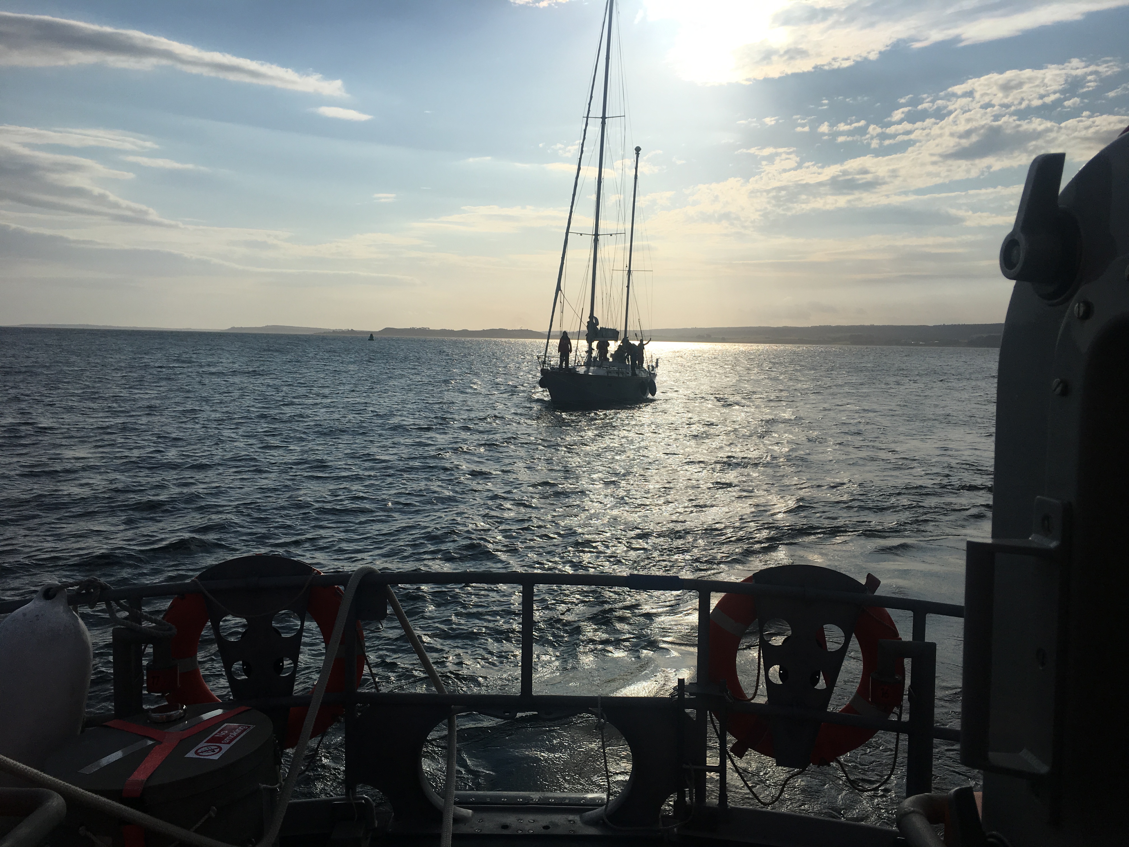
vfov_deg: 48.2
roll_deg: -1.3
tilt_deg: -3.3
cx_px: 564
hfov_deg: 61.7
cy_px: 424
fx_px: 946
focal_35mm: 29
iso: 25
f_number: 2.2
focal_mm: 4.15
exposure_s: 1/6410
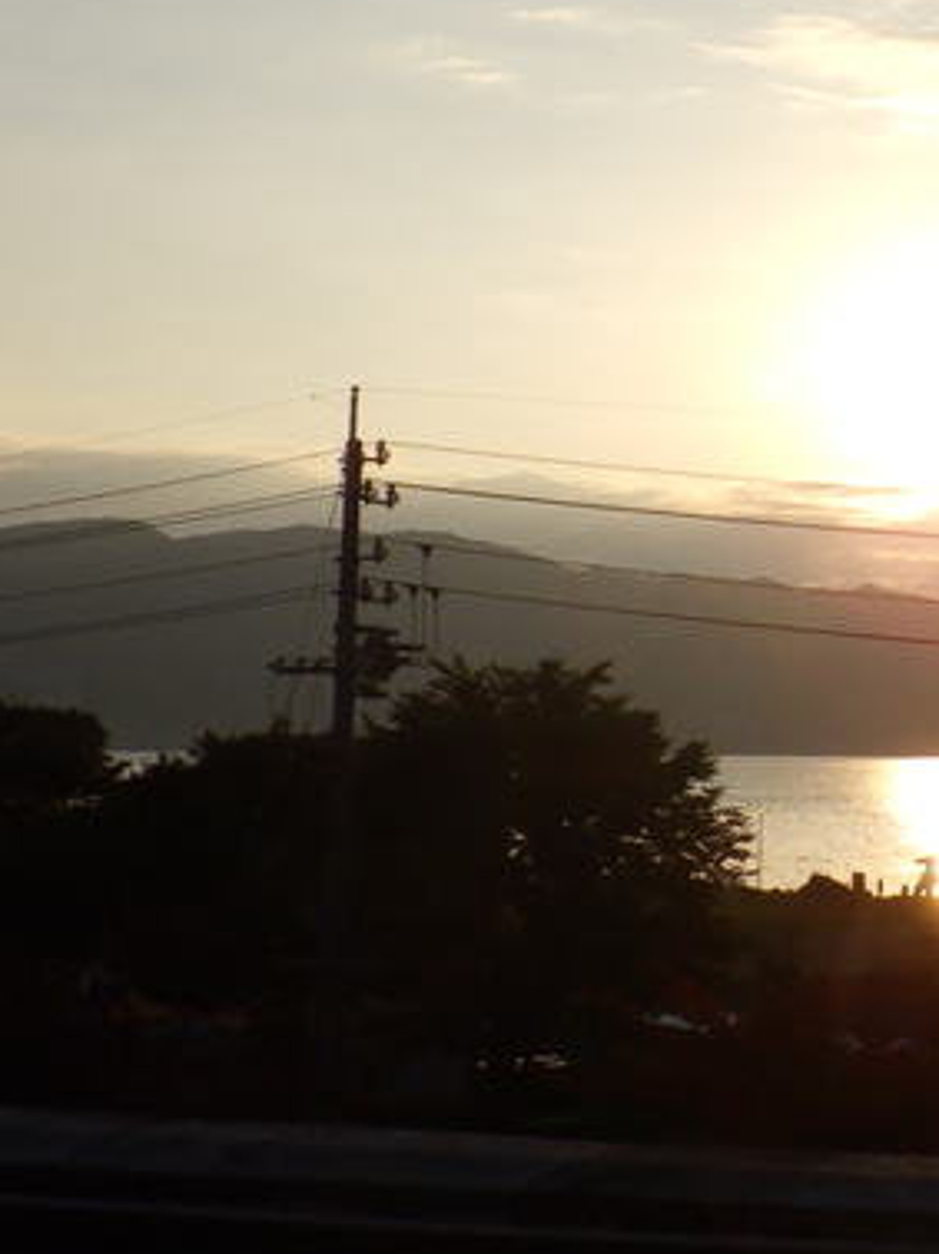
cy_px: 461
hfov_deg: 15.7
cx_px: 1244
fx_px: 3223
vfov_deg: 22.0
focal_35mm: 89
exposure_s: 1/2500
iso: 125
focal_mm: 5
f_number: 4.2
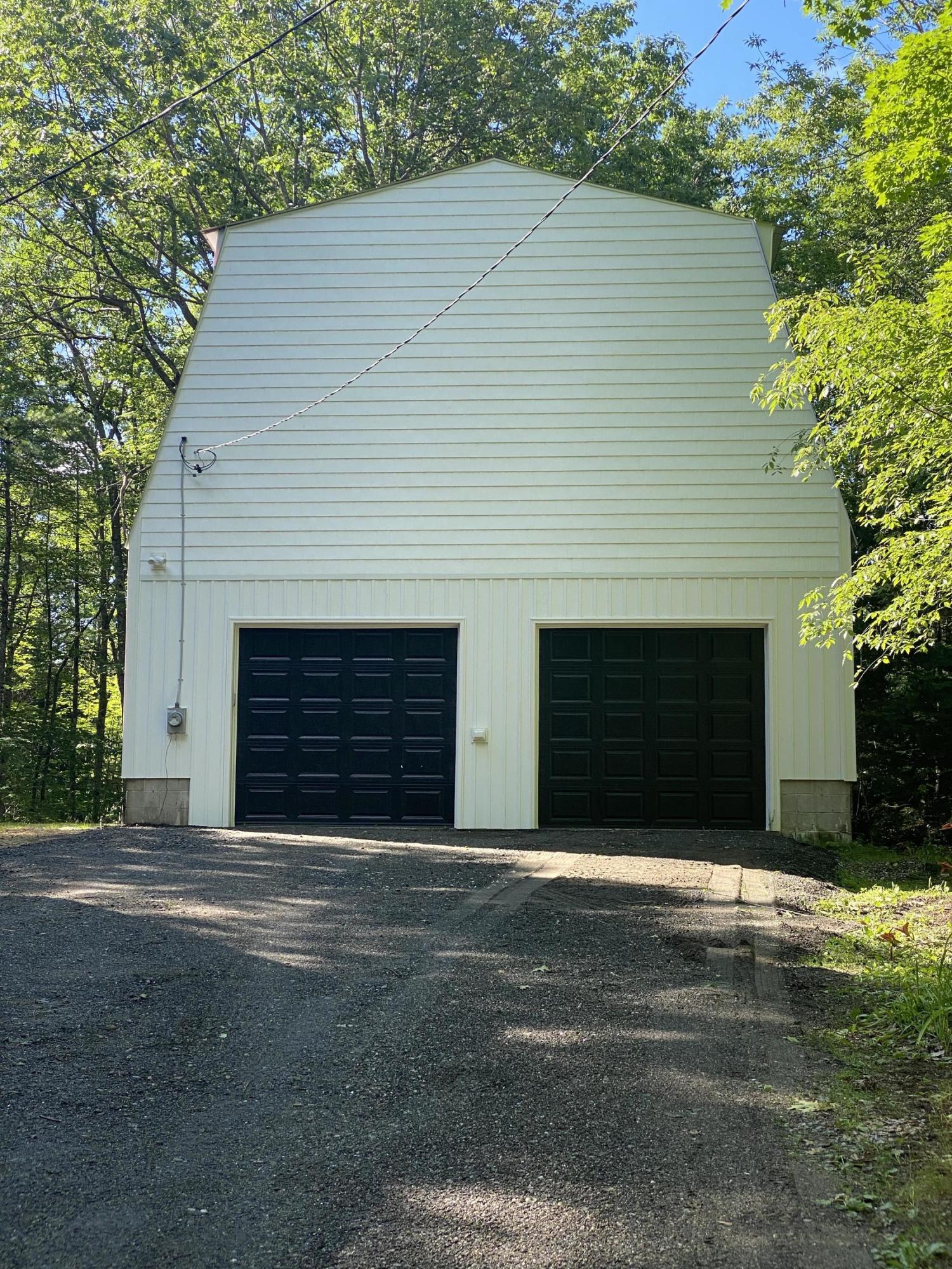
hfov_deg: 28.0
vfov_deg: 36.8
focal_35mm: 52
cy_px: 634
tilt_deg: +6.4
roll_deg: -0.9
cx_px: 476
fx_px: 1907
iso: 20
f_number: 2
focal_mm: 6
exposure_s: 1/326
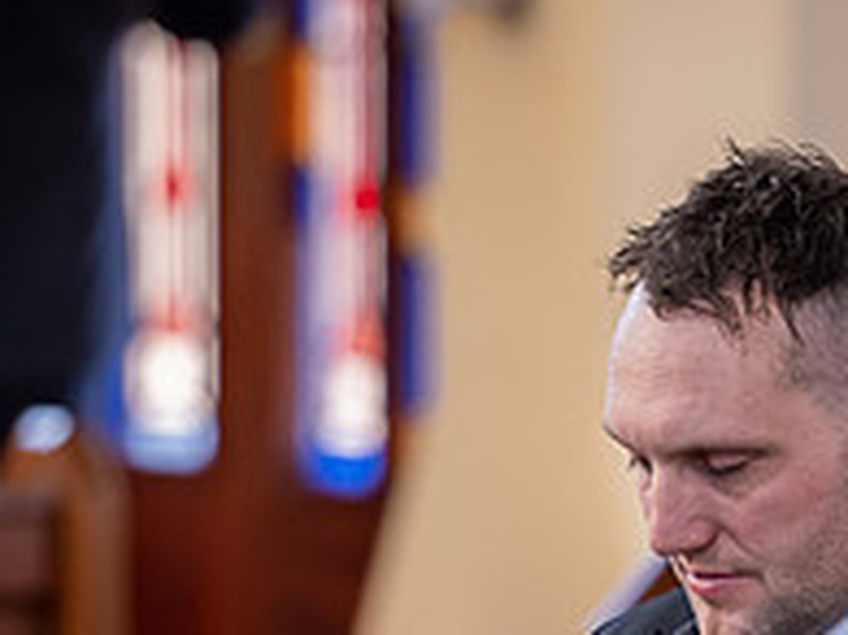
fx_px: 12241
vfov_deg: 3.0
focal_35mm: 500
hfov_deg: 4.0
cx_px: 957
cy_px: 642
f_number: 2.8
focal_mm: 175
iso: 1000
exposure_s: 1/100
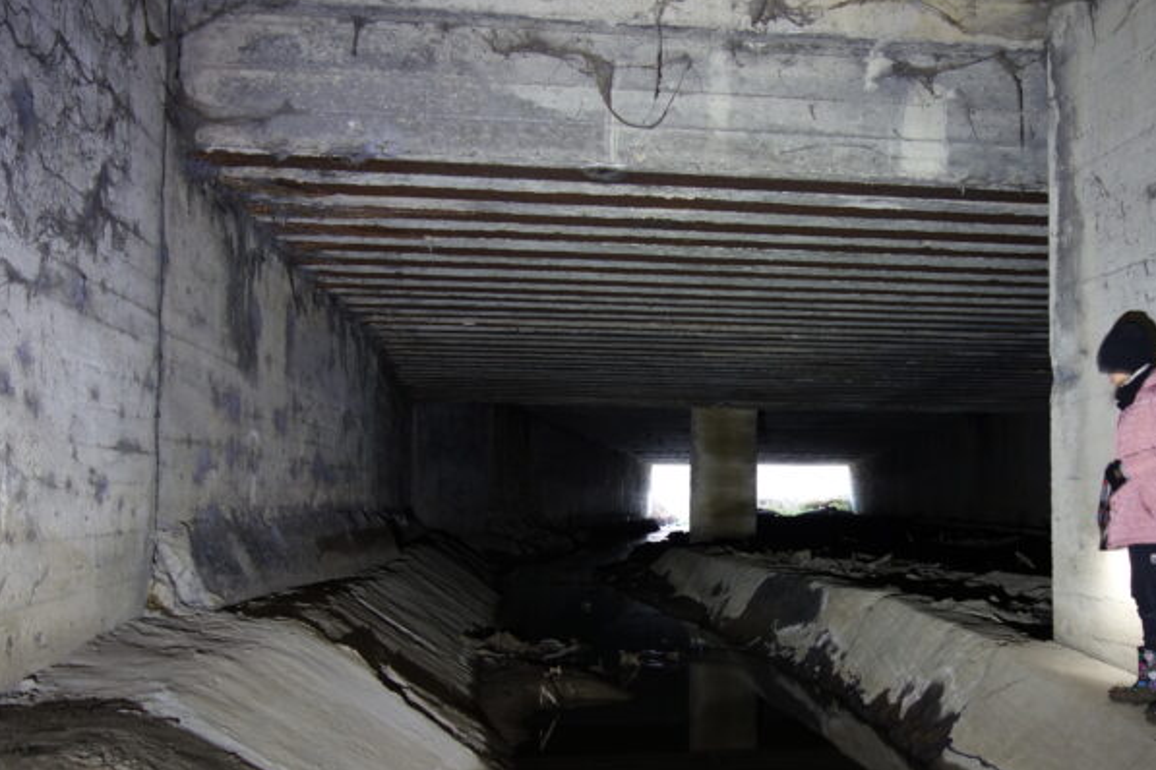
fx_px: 1156
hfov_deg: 52.5
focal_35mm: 36
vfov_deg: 36.8
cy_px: 433
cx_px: 736
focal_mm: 10.4
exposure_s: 1.3
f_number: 2.5
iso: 125
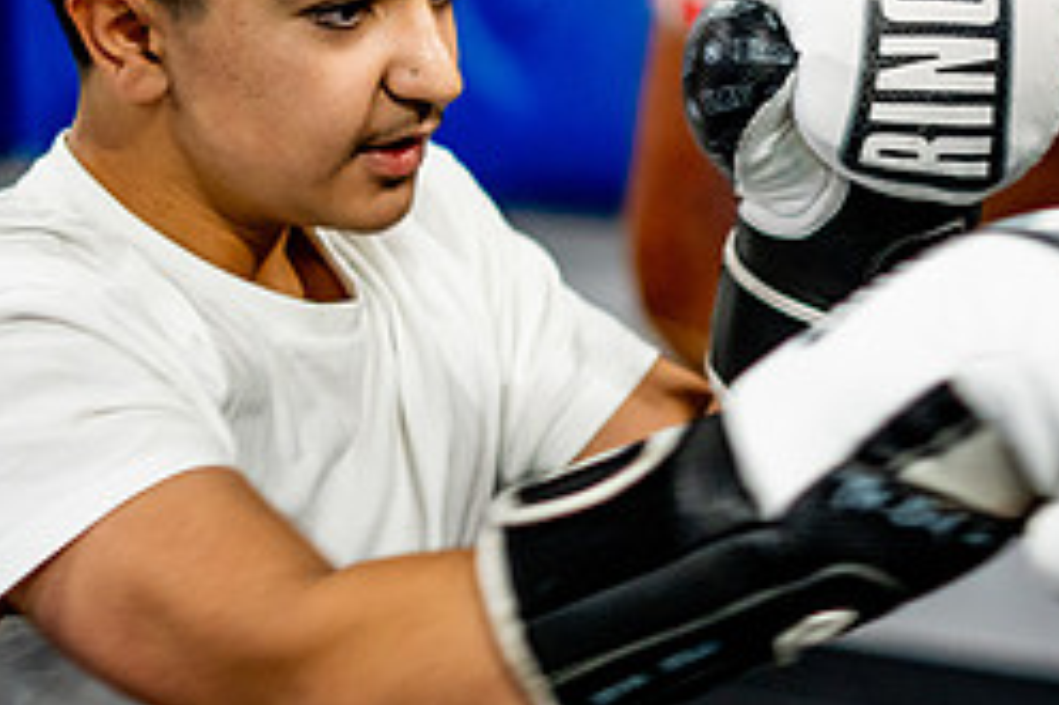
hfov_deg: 17.4
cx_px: 820
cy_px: 323
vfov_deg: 11.7
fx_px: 3439
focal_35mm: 117
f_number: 1.8
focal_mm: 50
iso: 3200
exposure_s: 1/500
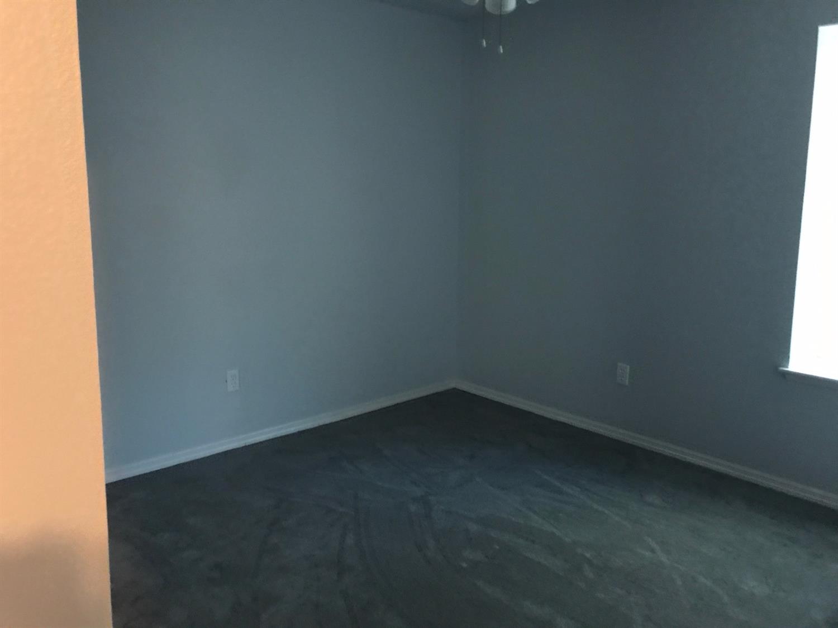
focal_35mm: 28
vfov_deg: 49.7
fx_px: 678
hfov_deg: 63.5
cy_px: 314
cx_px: 419
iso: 100
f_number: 1.8
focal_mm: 3.99
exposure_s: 1/6
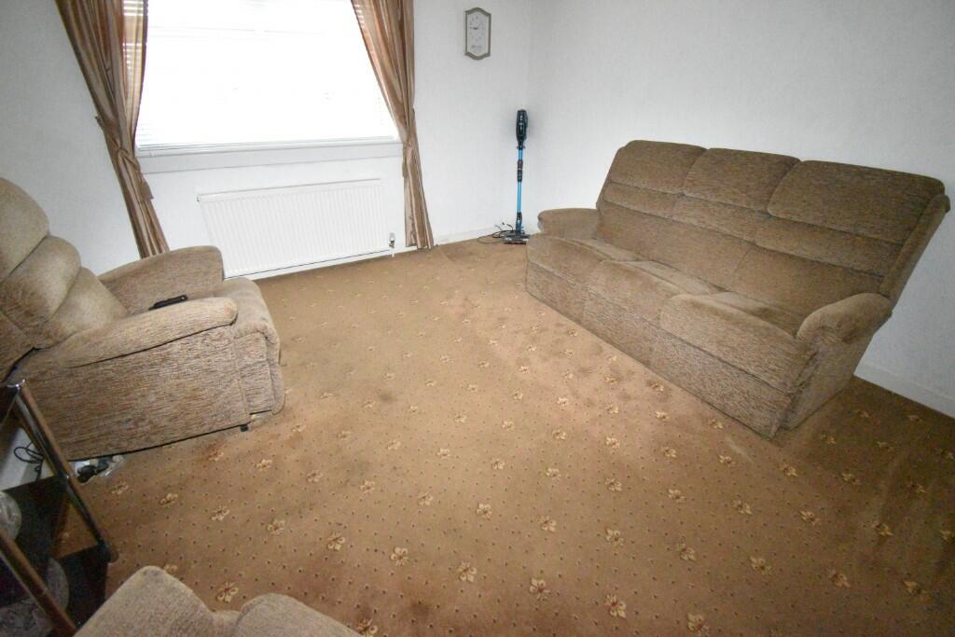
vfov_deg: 77.3
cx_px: 478
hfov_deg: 100.4
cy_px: 318
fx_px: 398
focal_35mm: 15
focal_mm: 10
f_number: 4.5
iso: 12800
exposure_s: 1/100
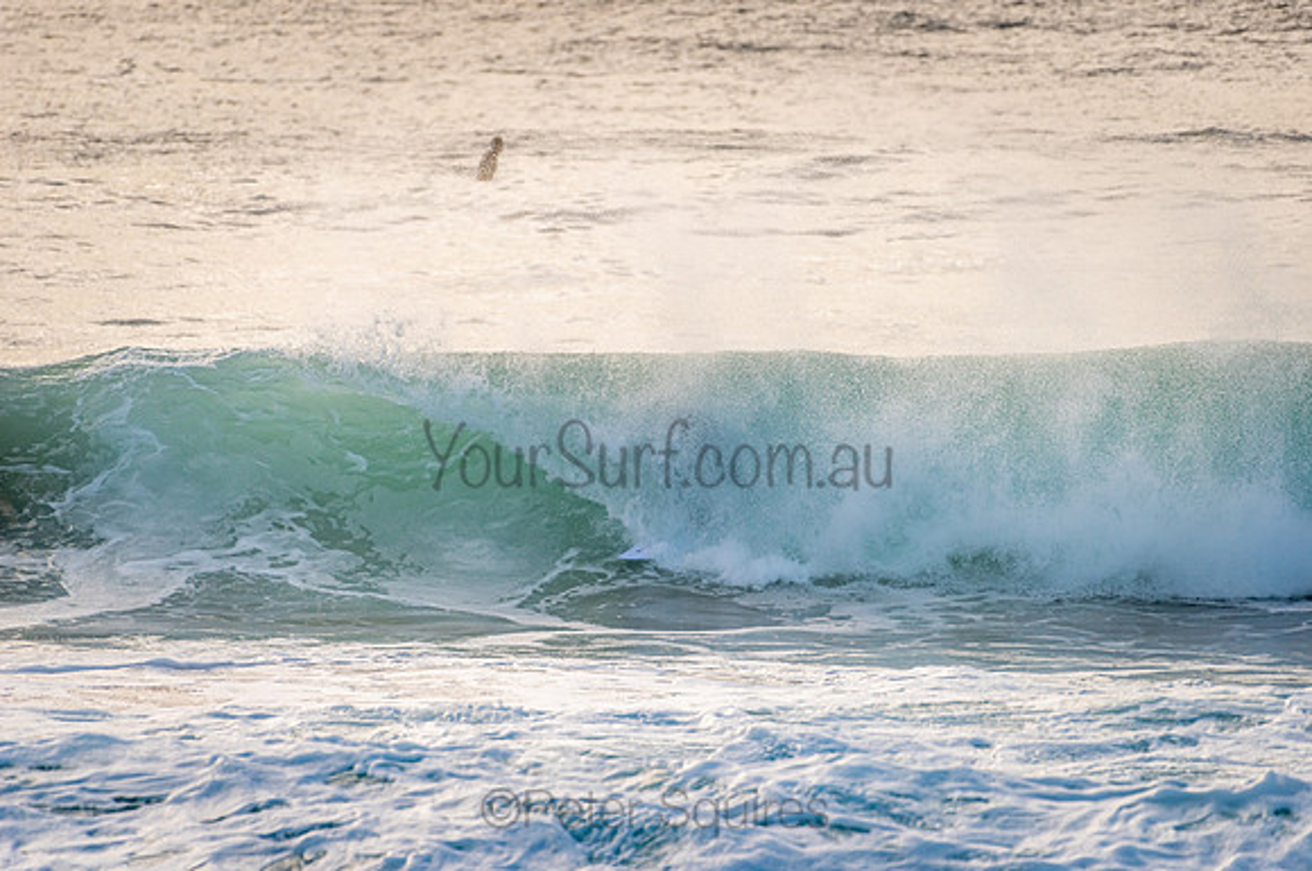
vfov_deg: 2.7
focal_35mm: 501
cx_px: 656
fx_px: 18225
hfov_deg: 4.1
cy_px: 436
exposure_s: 1/2000
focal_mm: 500
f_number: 5.6
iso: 280
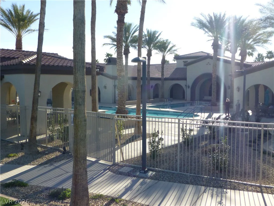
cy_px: 103
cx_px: 137
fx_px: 269
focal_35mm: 34
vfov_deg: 41.8
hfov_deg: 54.0
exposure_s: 1/2000
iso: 400
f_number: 3.7
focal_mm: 6.1
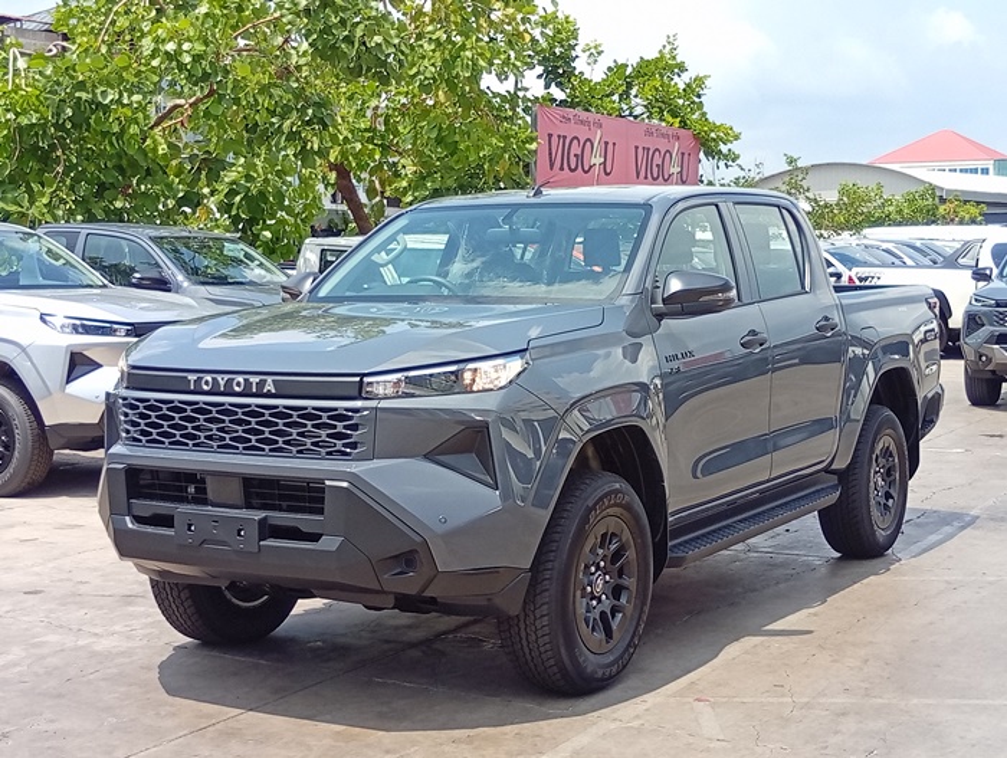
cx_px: 504
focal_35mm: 54
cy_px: 379
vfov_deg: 27.1
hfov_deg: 35.5
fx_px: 1573
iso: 51
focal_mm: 3.84
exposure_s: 1/932
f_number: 1.8
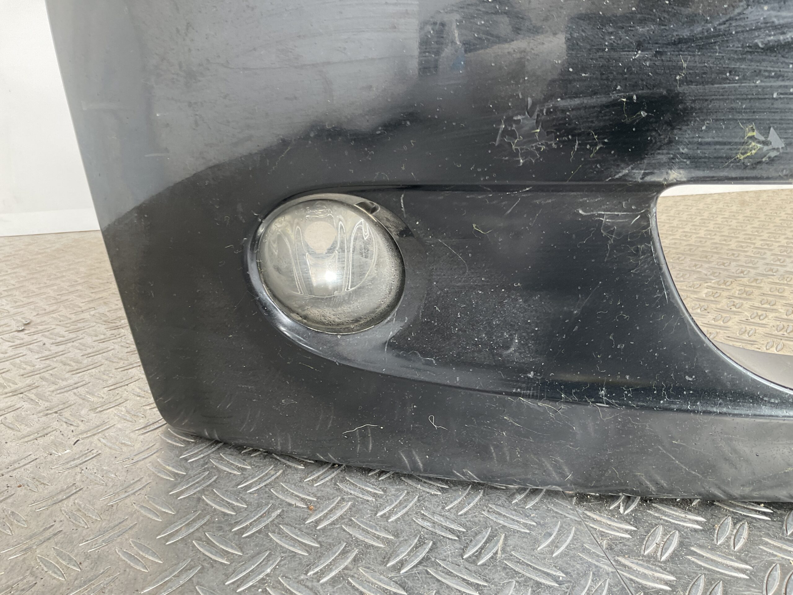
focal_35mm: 29
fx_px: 664
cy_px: 298
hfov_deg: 61.7
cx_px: 396
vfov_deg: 48.2
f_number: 1.8
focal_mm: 3
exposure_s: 1/50
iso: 32
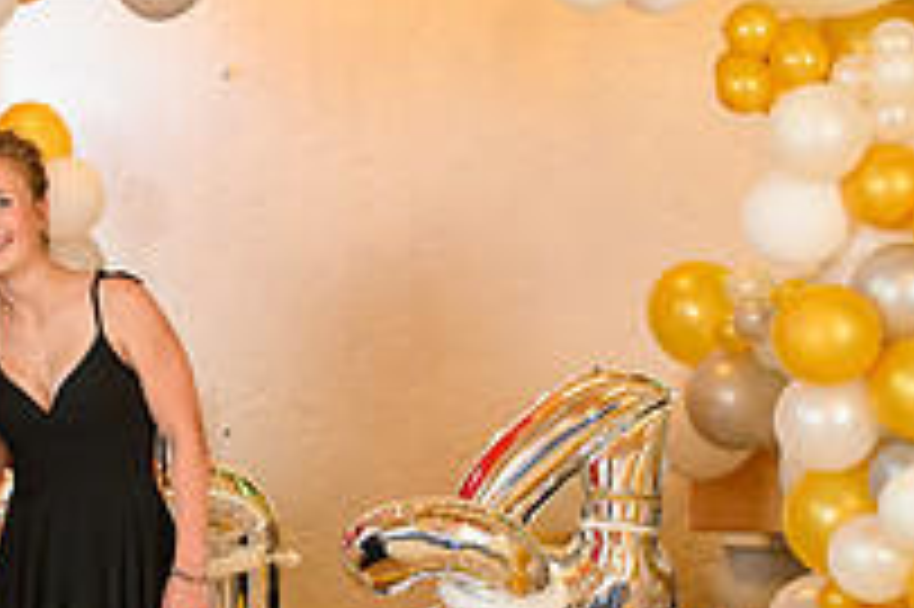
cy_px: 428
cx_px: 23
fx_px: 2537
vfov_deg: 13.6
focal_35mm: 100
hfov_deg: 19.9
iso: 1250
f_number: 3.5
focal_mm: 35
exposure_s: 1/100
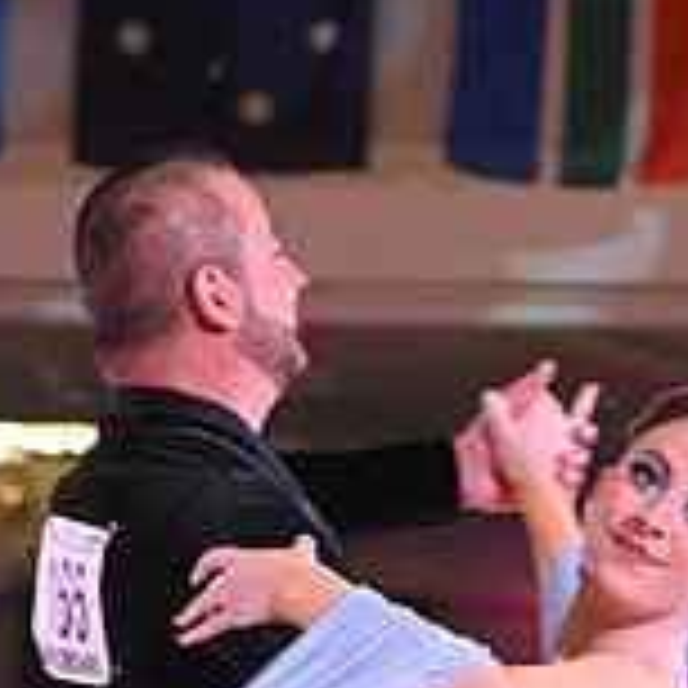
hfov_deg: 4.5
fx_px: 8837
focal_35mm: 393
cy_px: 1178
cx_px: 461
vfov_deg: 4.4
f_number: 5
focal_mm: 122
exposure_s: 1/320
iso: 2500
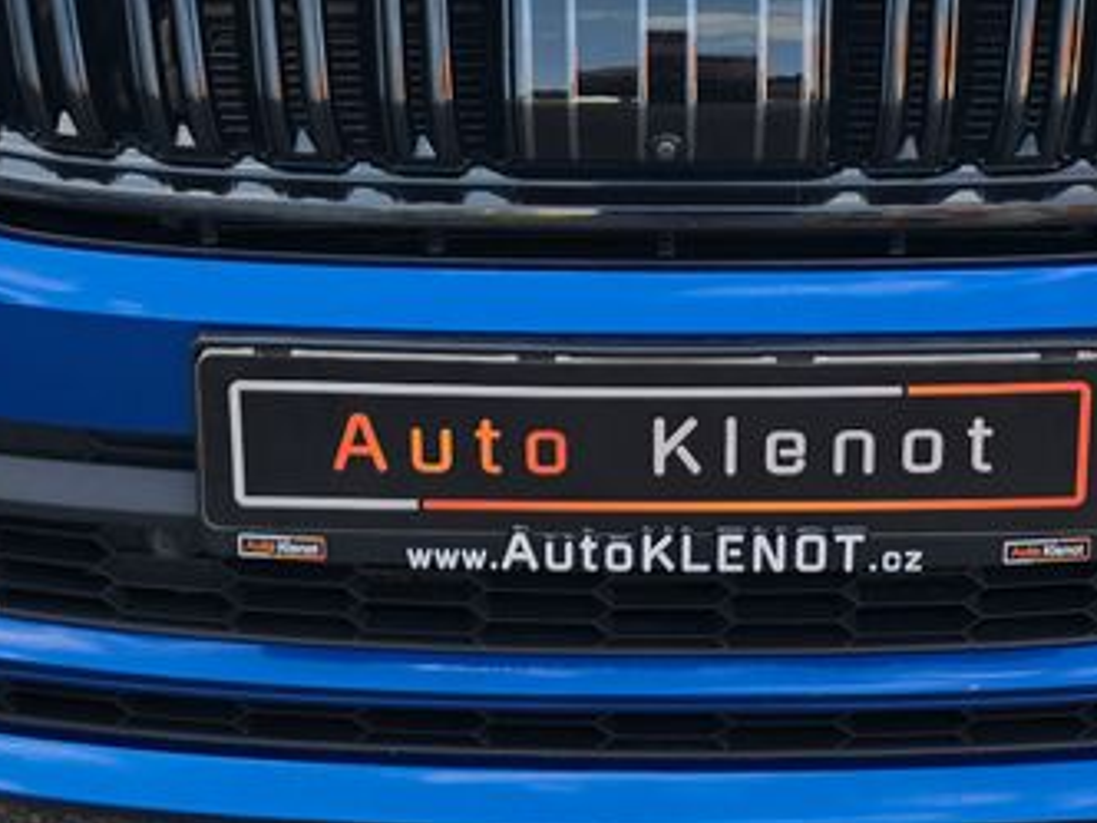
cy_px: -165
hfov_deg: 27.4
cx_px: 644
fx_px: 2250
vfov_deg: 19.5
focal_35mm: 71
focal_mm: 6.3
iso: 12
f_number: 1.7
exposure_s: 1/281
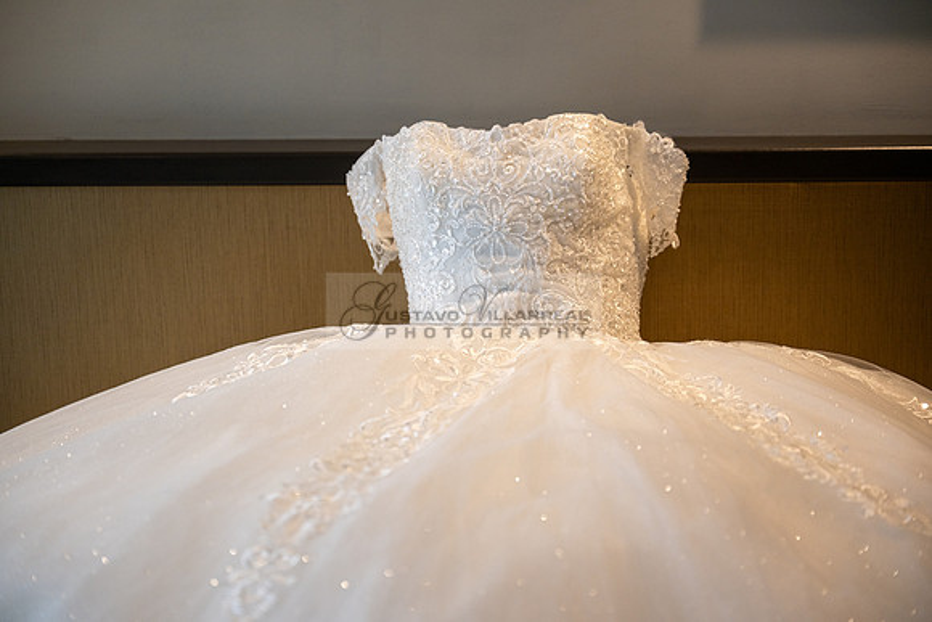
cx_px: 466
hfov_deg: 28.8
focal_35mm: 70
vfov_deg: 19.5
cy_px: 311
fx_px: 1813
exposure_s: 1/125
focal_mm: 70
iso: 400
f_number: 2.8
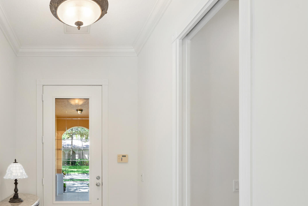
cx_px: 79
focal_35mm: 25
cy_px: 156
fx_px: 214
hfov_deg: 67.2
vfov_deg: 49.1
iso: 250
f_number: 9
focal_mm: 14
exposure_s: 1/8
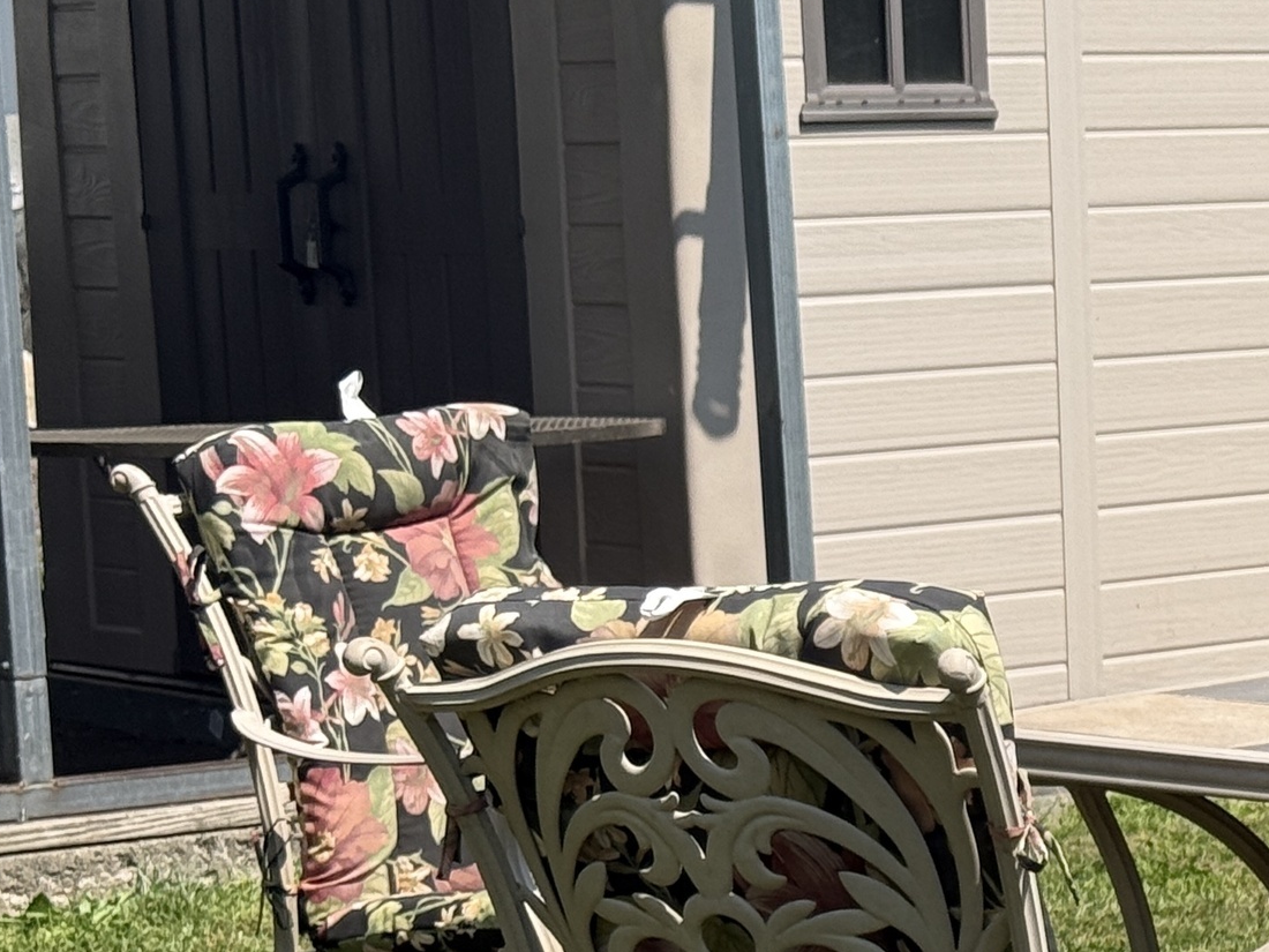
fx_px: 4912
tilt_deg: -5.3
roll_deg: +0.7
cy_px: 652
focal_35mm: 134
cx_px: 1699
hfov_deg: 14.1
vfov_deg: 11.1
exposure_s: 1/3704
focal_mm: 6.76
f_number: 1.78
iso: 64
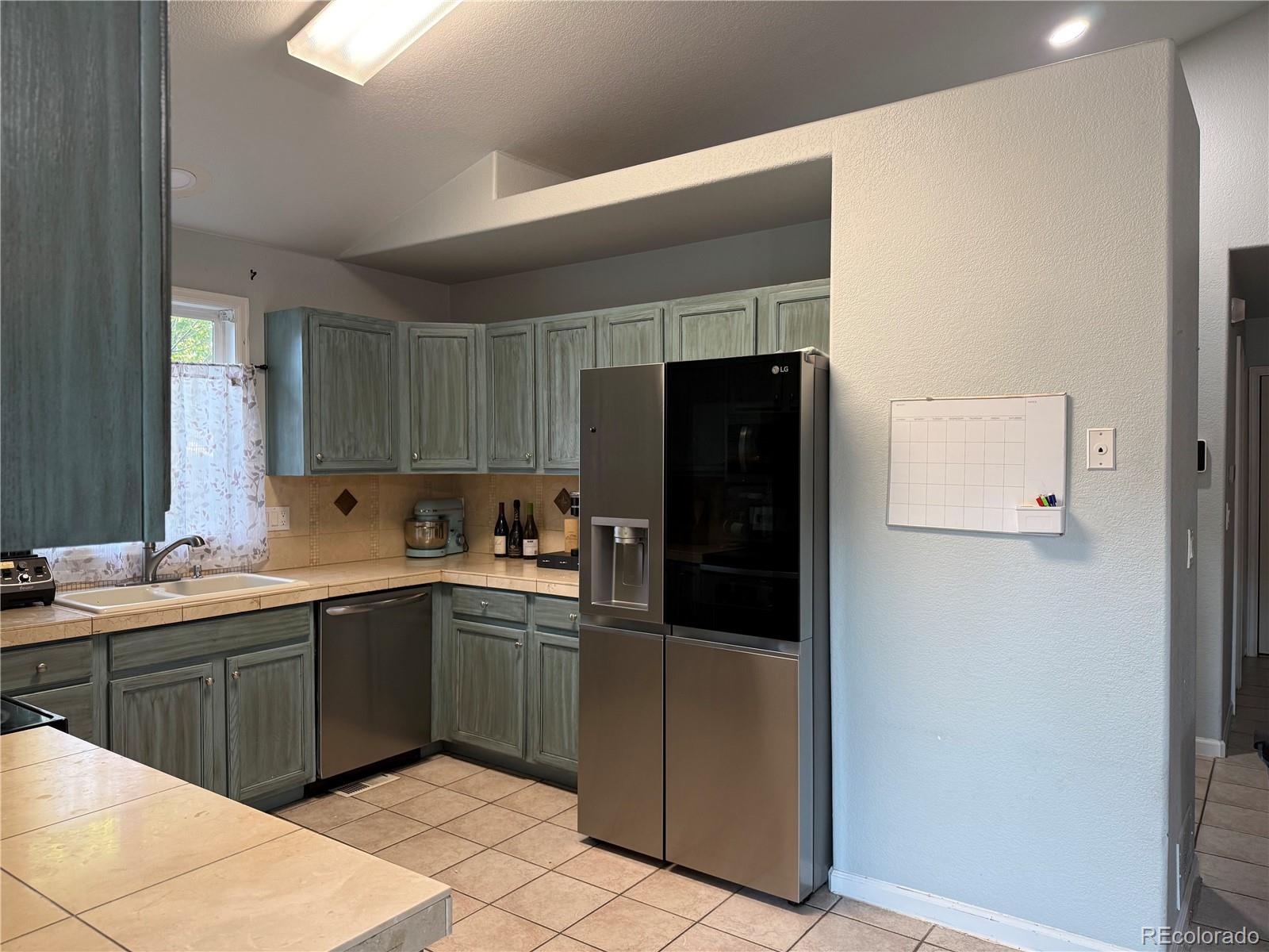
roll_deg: +0.8
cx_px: 634
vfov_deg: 56.8
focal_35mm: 24
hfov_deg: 71.6
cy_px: 476
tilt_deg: -1.1
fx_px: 880
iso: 160
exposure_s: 1/60
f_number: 1.78
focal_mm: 6.76
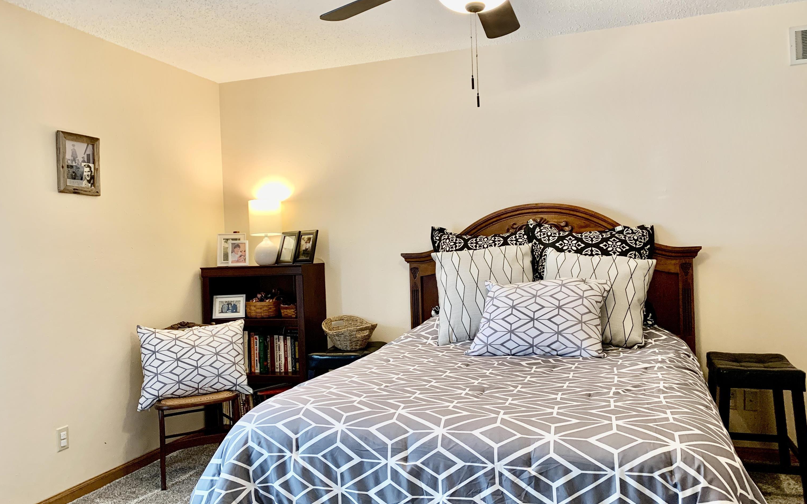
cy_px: 256
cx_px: 403
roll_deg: +2.3
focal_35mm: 28
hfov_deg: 66.5
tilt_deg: +0.3
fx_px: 616
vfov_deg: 44.5
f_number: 1.8
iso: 200
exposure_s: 1/60
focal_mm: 4.25
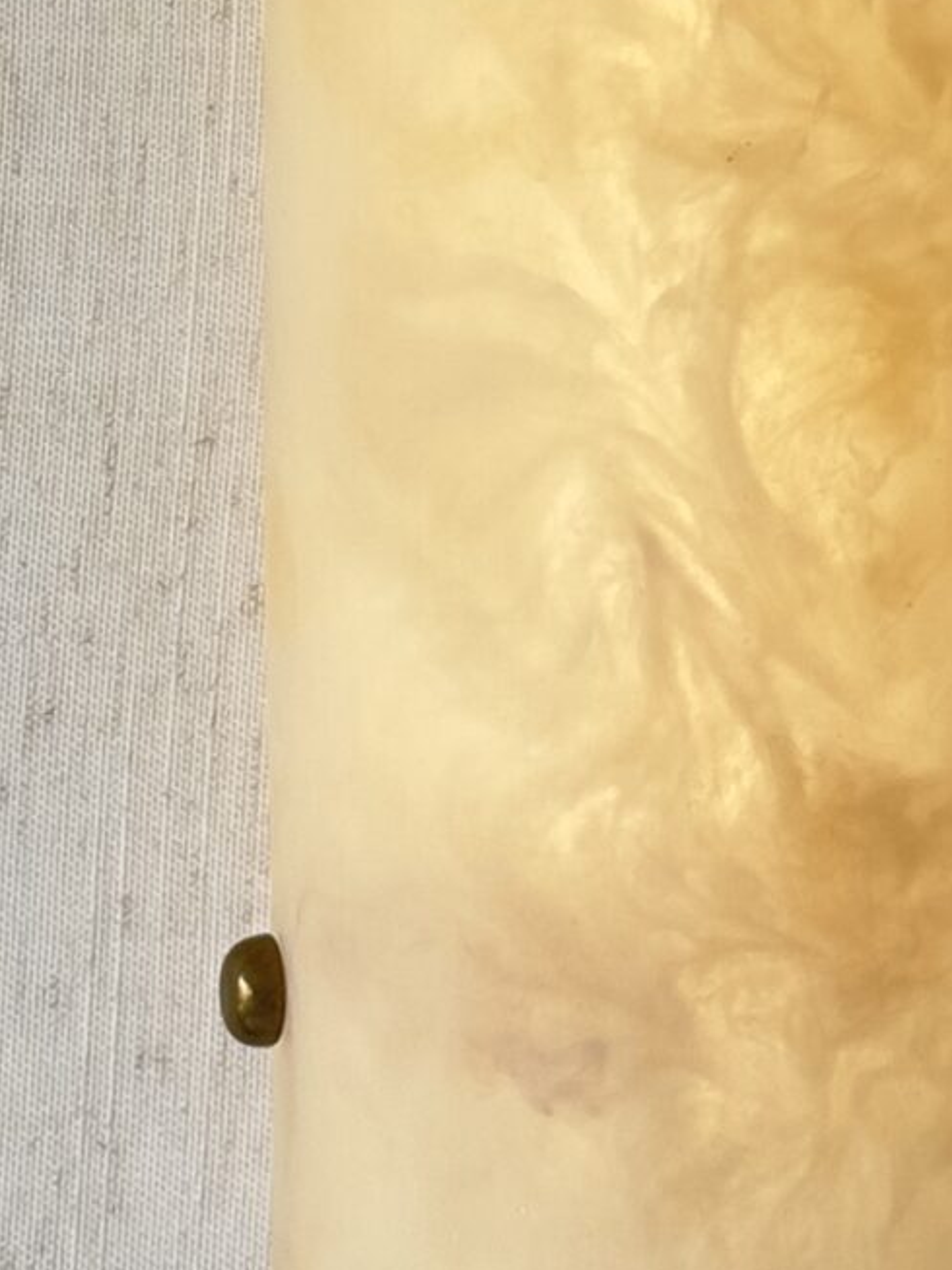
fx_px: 3449
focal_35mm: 94
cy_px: -23
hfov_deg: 15.6
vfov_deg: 20.2
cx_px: 709
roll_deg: +0.2
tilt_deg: -5.4
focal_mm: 6.86
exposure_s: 1/121
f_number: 1.78
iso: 100
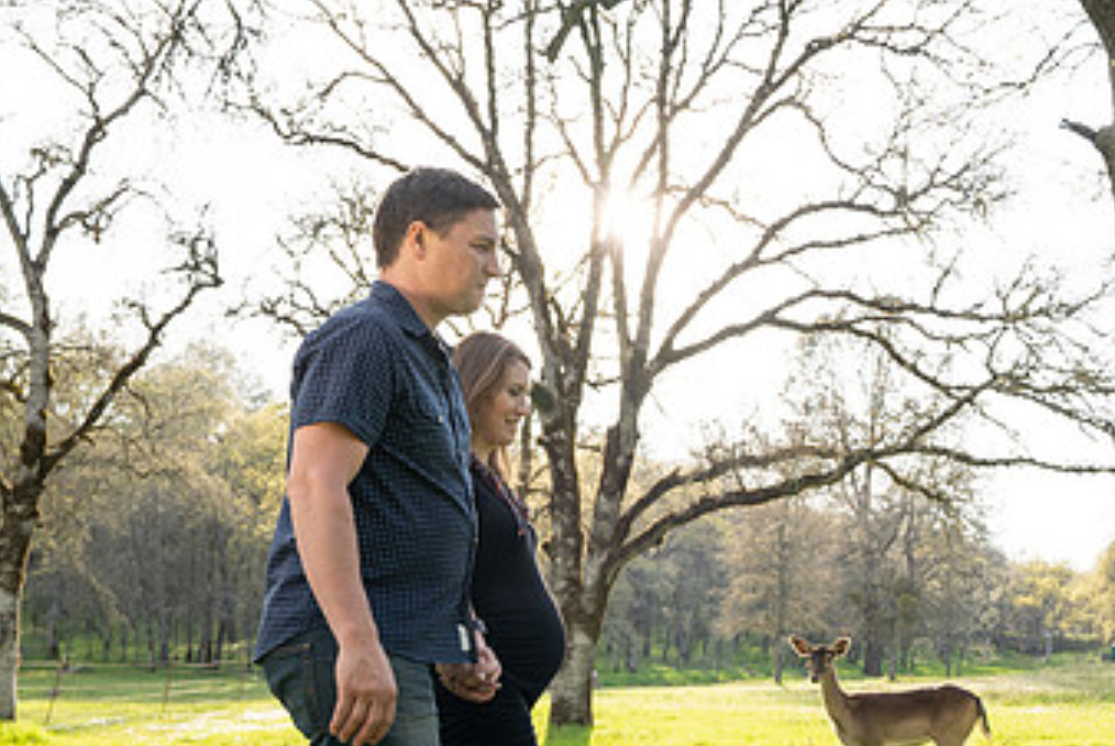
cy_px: 540
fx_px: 1488
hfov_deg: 40.9
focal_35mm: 48
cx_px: 670
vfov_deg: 27.8
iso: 200
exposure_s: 1/250
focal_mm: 28
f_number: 5
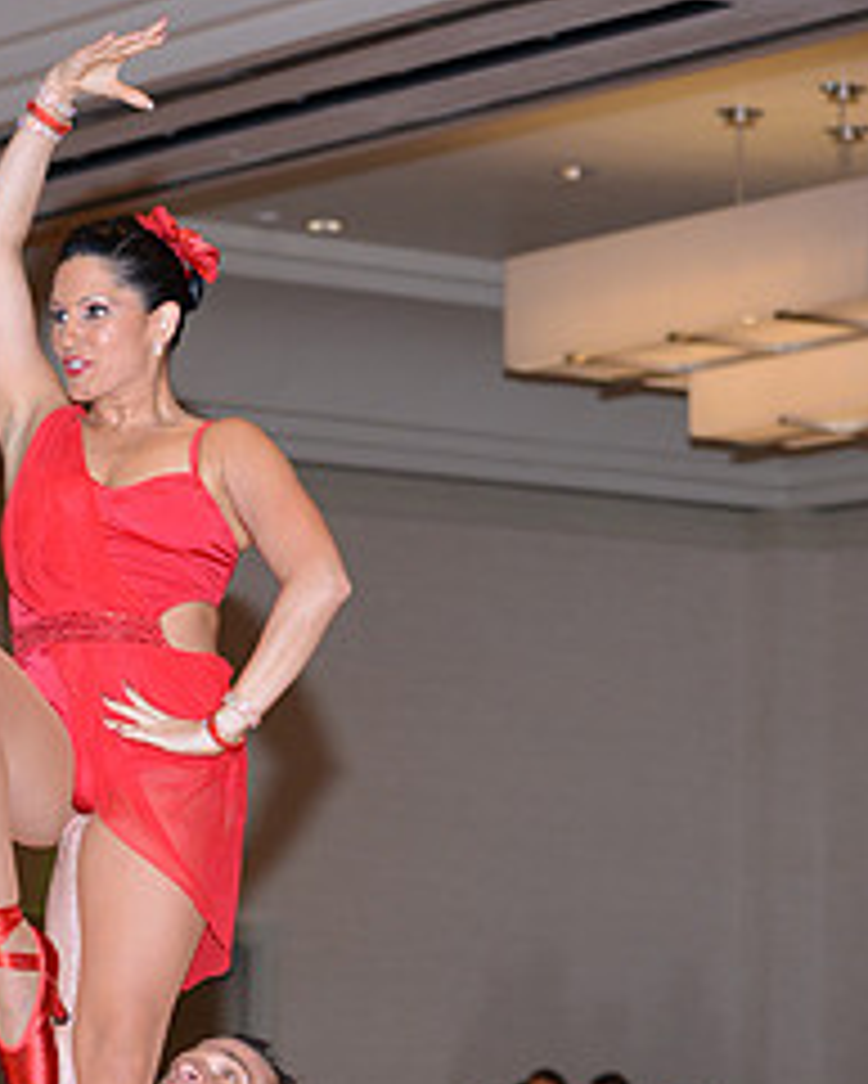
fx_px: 5070
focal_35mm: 158
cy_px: 1300
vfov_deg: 11.9
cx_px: 88
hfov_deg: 9.7
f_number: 4.5
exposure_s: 1/250
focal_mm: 70
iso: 1000
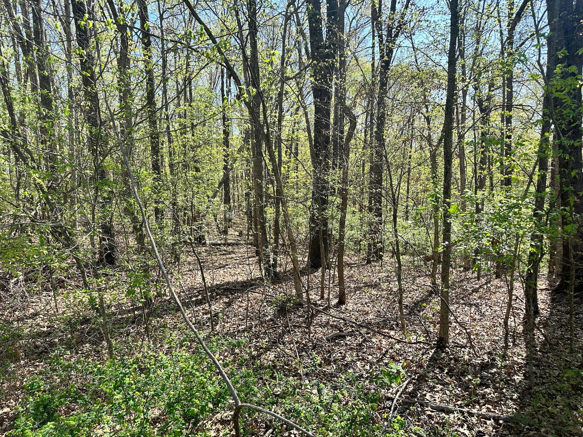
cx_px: 292
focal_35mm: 24
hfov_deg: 71.6
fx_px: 404
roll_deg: +1.6
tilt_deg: -6.9
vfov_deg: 56.8
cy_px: 218
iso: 80
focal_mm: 6.86
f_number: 1.78
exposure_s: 1/1144
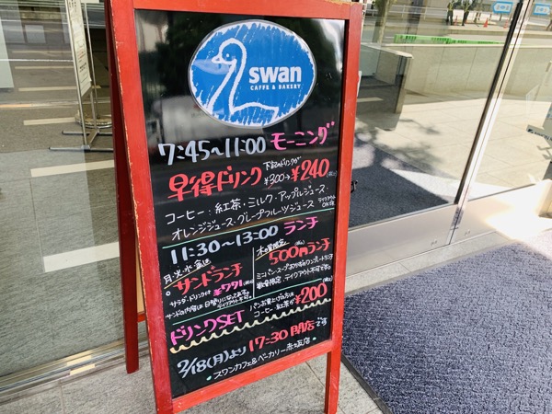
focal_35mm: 26
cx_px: 276
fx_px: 415
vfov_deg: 53.1
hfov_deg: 67.3
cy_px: 207
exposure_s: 1/121
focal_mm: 4.25
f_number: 1.8
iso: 50
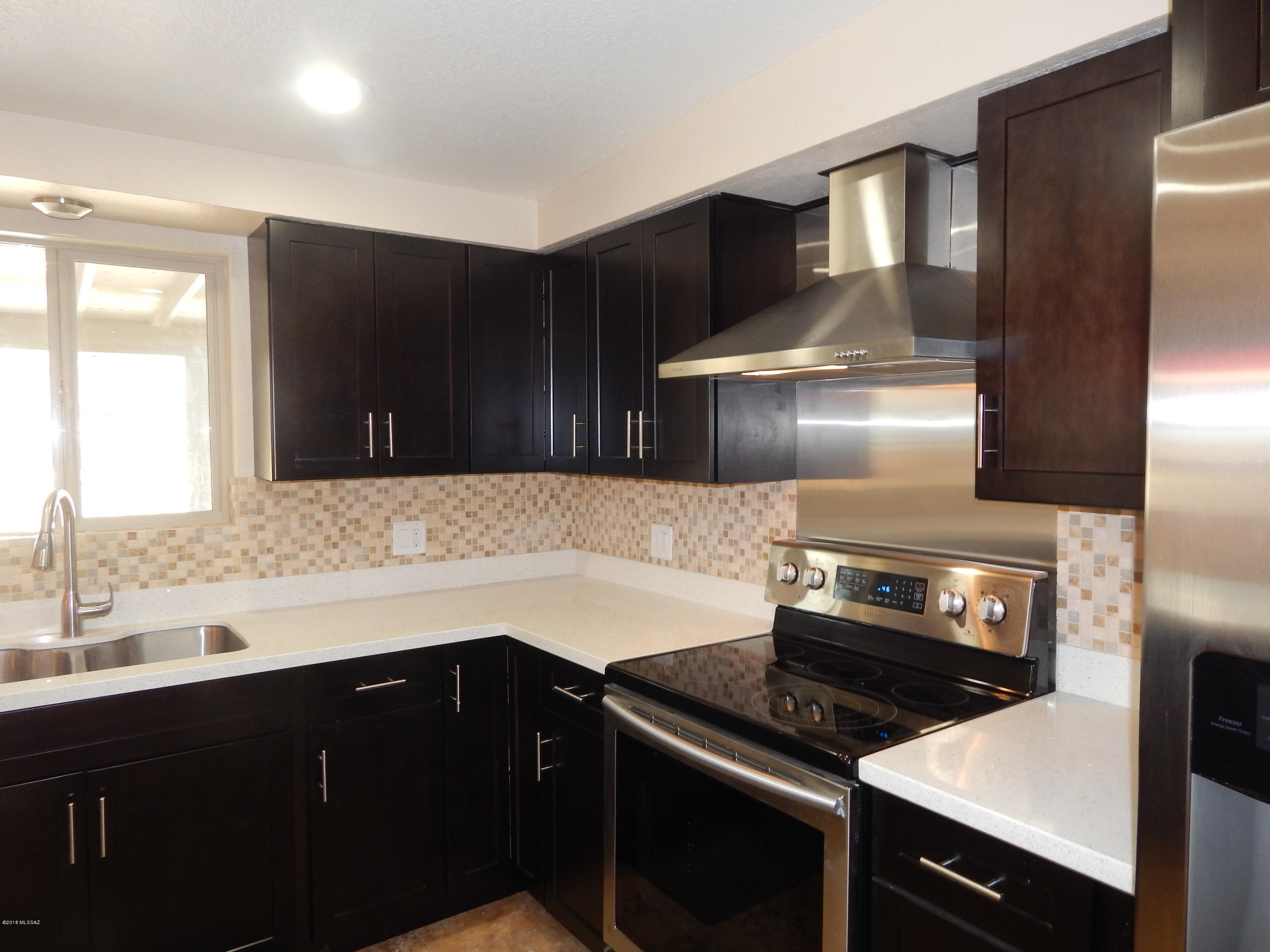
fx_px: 844
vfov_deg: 58.9
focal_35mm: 23
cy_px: 476
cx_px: 635
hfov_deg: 73.9
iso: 200
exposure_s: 1/30
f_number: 3
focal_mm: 4
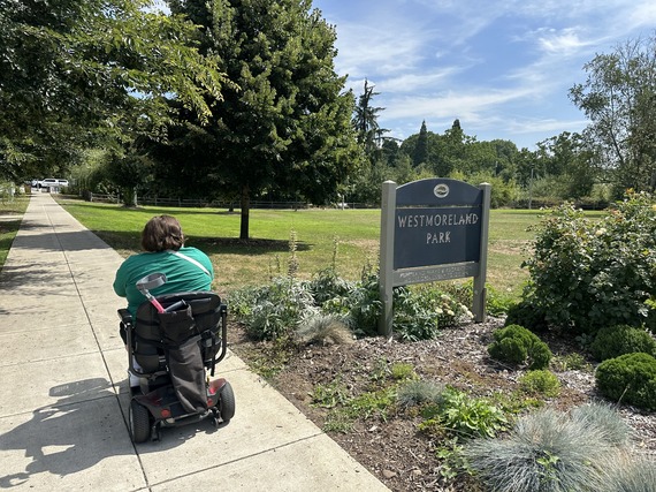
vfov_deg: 56.8
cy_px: 246
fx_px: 455
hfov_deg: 71.6
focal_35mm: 24
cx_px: 328
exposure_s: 1/3472
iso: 80
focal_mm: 6.86
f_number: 1.78
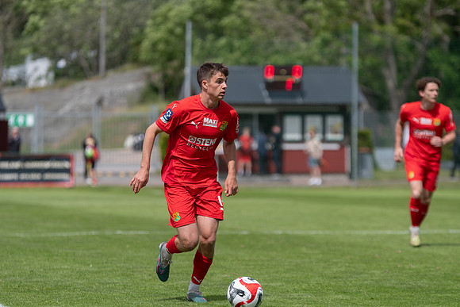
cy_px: 154
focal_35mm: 225
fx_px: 2876
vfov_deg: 6.1
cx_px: 230
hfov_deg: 9.1
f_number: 3.2
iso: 125
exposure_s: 1/2000
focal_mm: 150
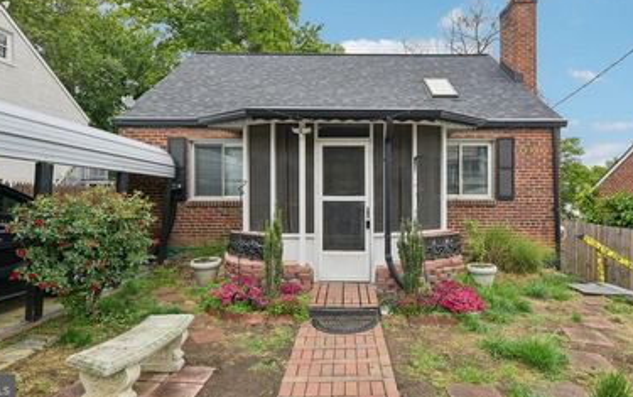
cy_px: 122
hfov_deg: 87.7
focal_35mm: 19
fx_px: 328
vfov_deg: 60.4
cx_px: 346
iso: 100
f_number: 8
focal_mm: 14
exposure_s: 1/125
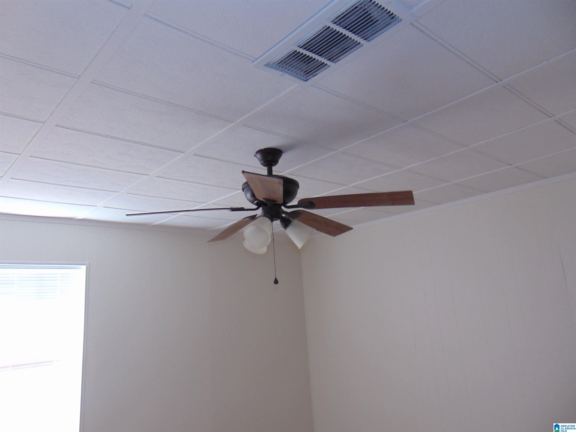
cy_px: 216
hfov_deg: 69.4
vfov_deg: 54.9
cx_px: 288
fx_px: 416
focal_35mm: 25
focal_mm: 4.5
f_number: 3
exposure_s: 1/30
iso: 100
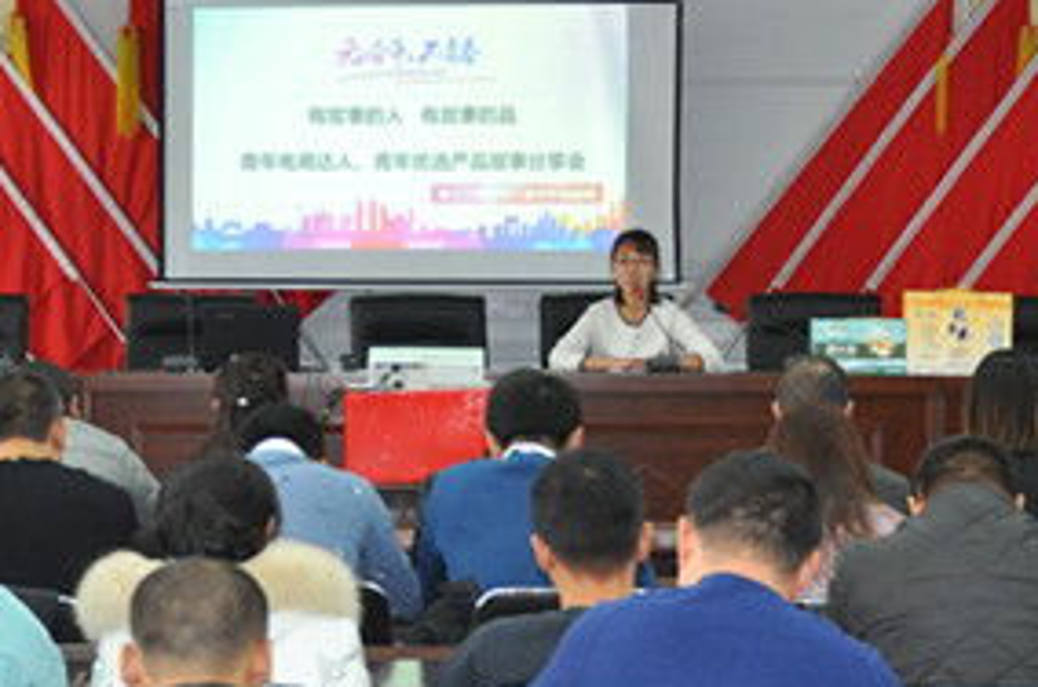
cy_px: 227
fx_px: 3195
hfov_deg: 18.5
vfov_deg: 12.3
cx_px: 512
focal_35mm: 111
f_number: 4.5
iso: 800
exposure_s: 1/60
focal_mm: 35
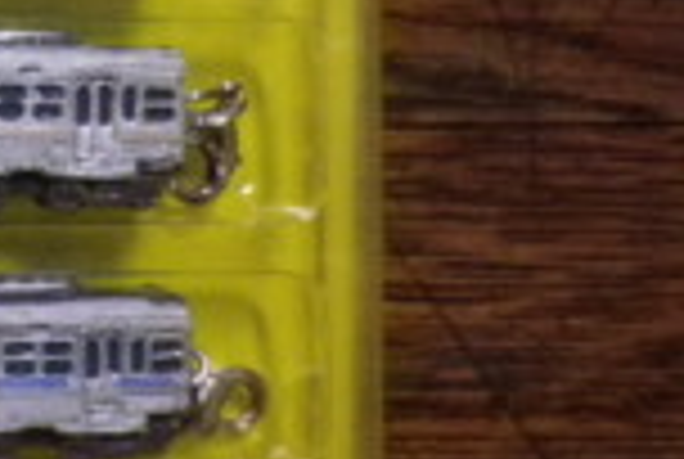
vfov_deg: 15.9
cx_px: -315
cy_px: 176
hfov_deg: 20.5
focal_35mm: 86
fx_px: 1637
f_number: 3.2
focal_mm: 5
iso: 800
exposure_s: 1/40
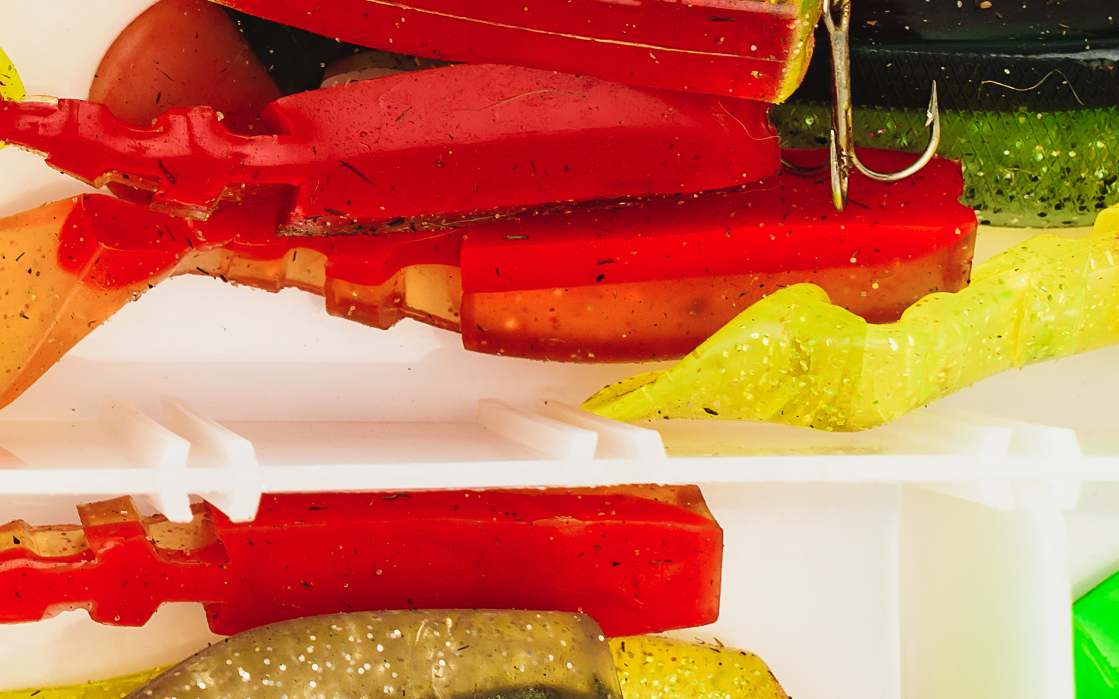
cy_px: -319
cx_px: -547
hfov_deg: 10.1
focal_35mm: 201
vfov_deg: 6.5
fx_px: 6130
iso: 250
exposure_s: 1/160
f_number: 9
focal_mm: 50
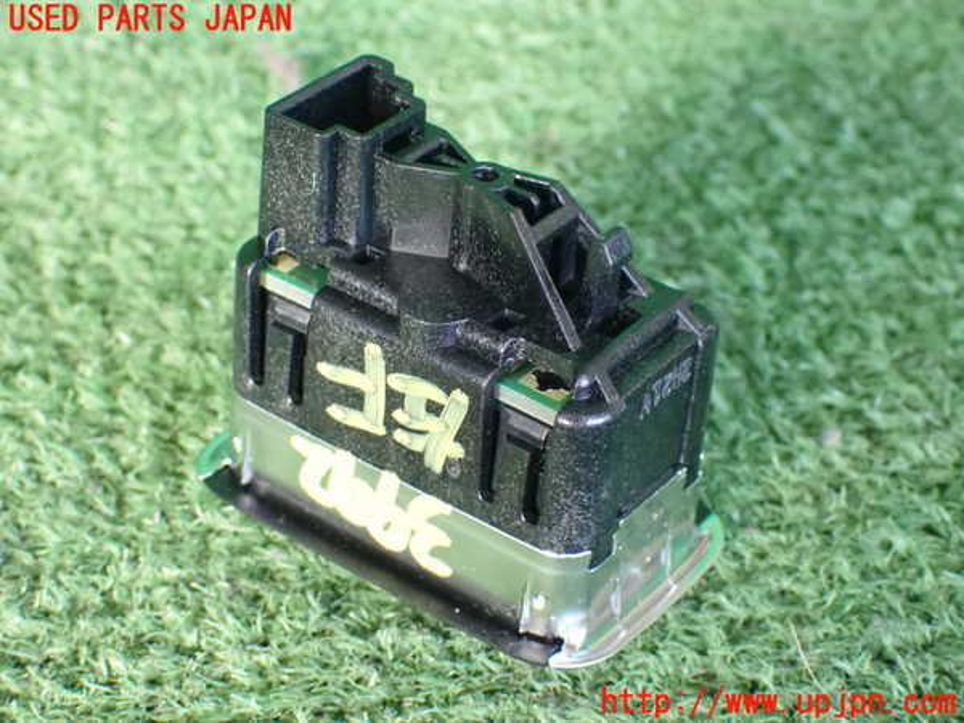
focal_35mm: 82
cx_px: 482
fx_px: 2284
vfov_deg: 18.0
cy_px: 362
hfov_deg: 23.8
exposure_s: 1/80
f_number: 4.3
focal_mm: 14.62
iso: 1250
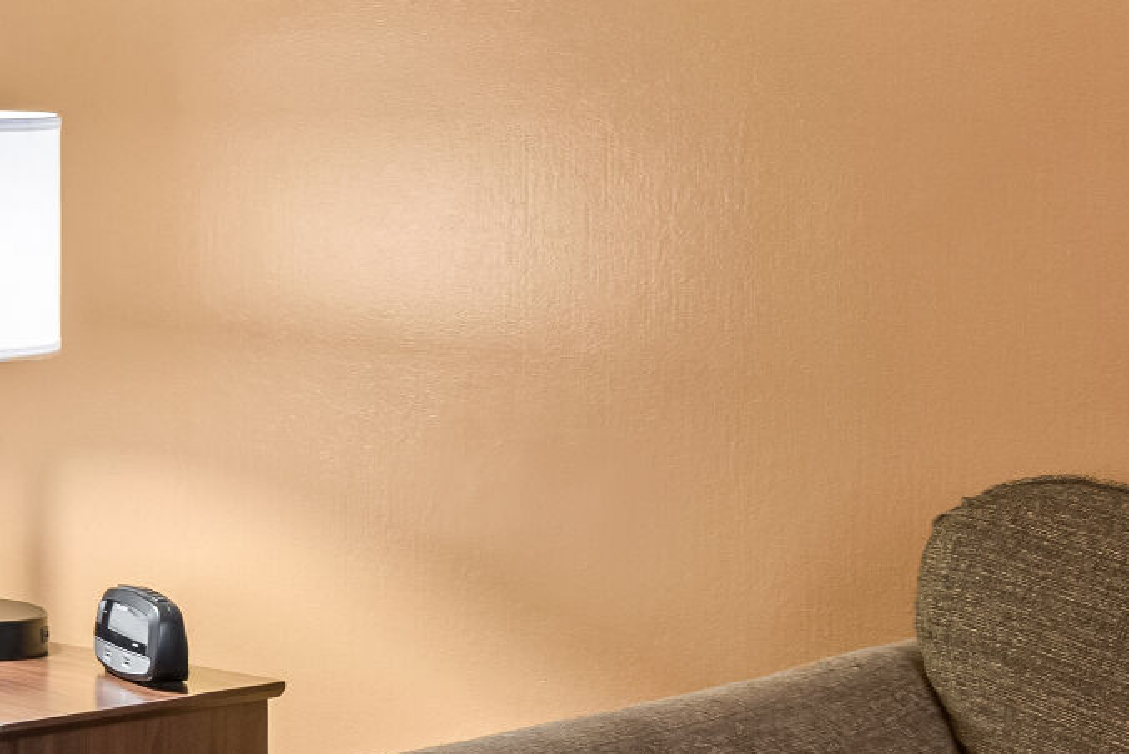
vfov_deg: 14.6
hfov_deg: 16.1
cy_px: 135
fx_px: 2918
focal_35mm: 93
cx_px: -1221
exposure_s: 1
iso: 250
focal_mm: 21
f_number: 9
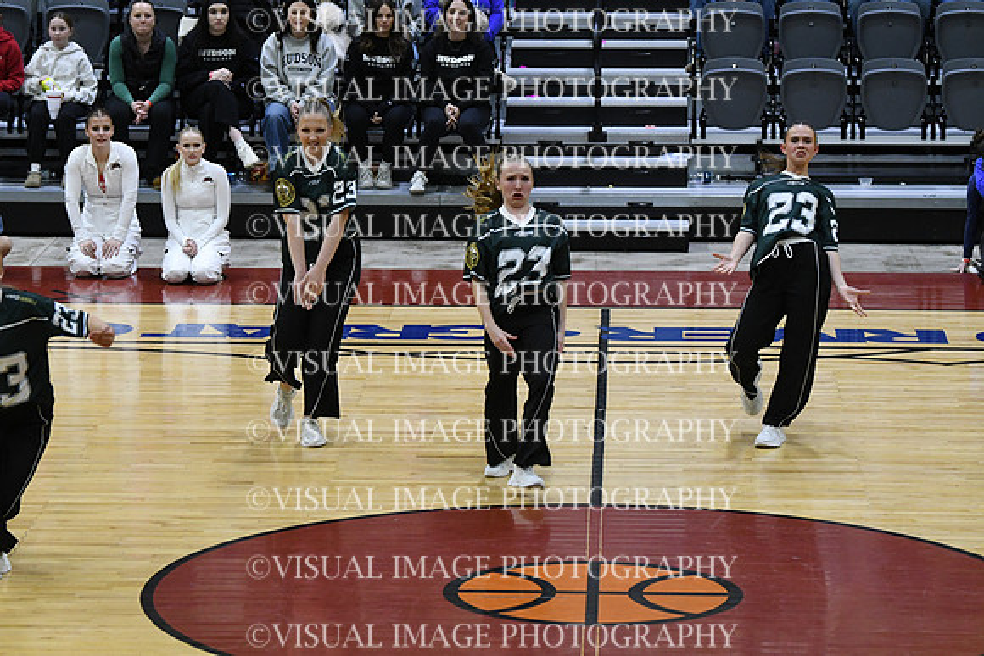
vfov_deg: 8.7
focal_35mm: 157
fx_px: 4292
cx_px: 492
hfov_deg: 13.1
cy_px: 328
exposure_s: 1/400
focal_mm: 105
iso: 3200
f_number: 3.5
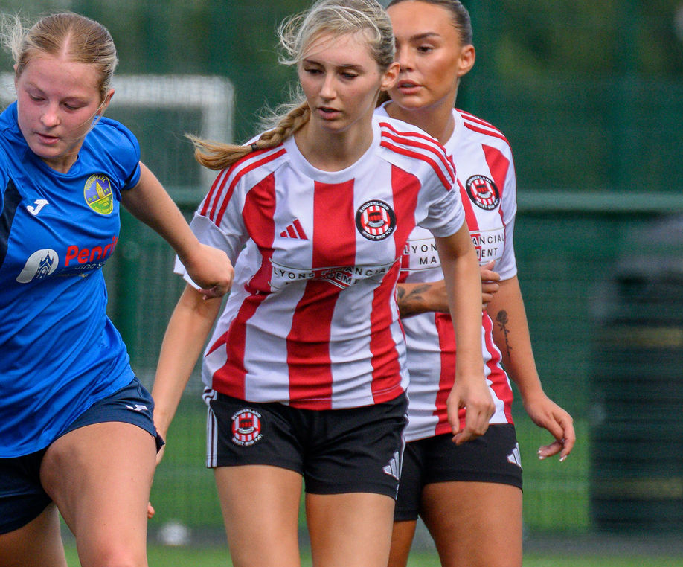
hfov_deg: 1.2
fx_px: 31858
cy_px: 257
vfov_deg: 1.0
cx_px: -185
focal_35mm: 1553
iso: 720
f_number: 5.6
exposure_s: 1/1600
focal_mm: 400
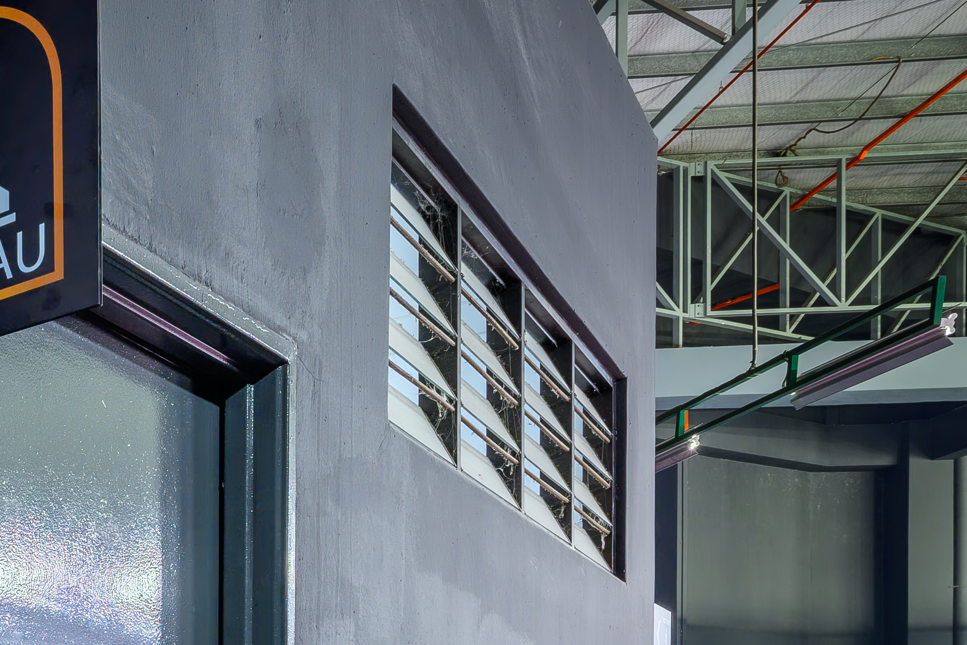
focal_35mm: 50
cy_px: 810
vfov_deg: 24.1
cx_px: -226
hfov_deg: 32.1
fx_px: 1343
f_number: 10
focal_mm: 15
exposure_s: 1/2.5
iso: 200
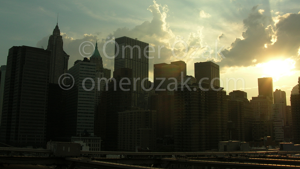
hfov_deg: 50.5
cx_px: 149
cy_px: 61
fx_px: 318
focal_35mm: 40
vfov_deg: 29.6
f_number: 3.7
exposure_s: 1/1300
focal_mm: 6
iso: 50
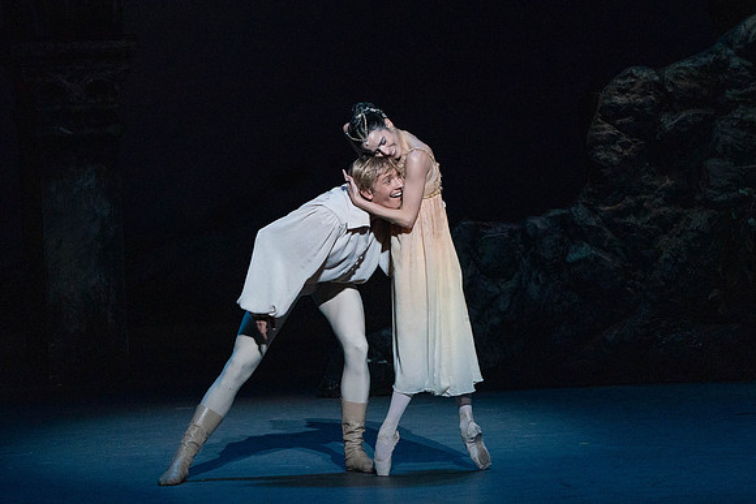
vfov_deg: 3.2
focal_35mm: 429
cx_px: 376
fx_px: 9020
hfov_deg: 4.8
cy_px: 227
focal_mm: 361
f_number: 7.1
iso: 8000
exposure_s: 1/200
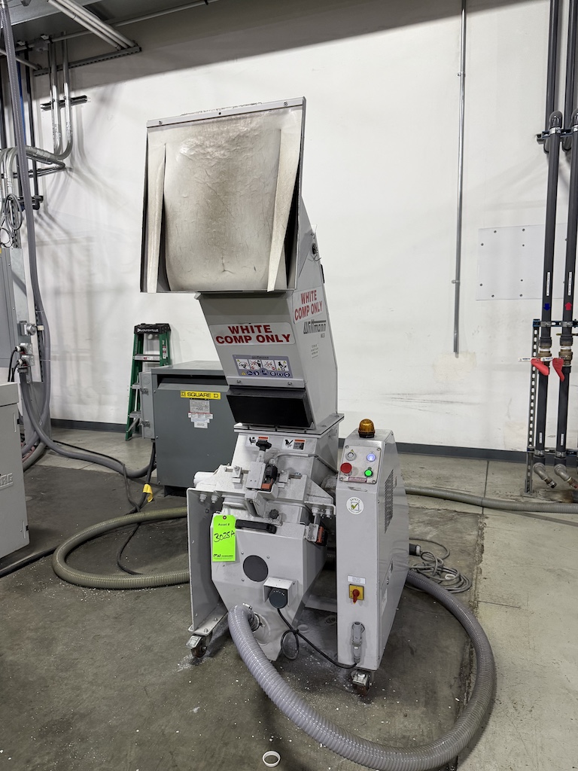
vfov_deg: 71.6
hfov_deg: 56.8
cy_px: 386
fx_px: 534
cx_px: 289
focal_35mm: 24
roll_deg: +0.8
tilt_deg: -7.8
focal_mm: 6.76
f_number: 1.78
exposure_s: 1/60
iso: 320
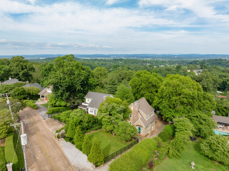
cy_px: 86
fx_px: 159
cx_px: 114
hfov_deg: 71.6
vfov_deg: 56.8
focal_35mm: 24
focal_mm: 12.29
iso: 100
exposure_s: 1/240
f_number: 7.1
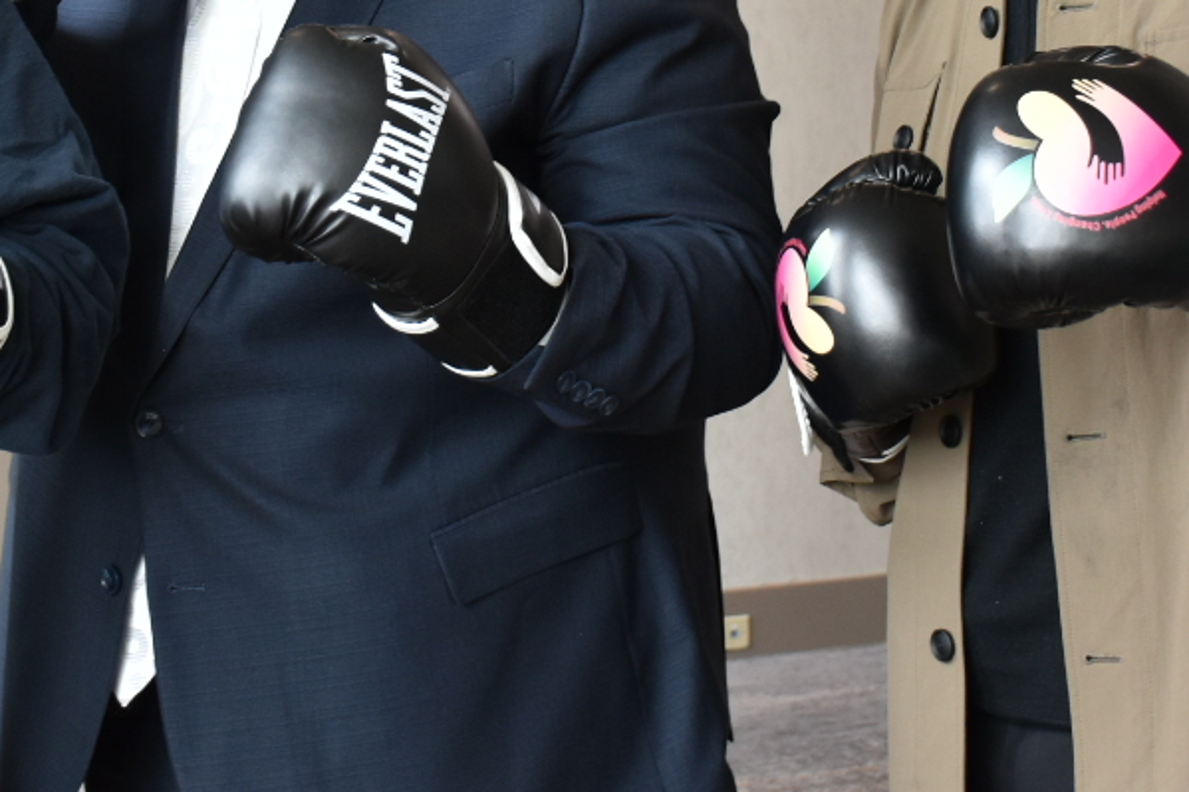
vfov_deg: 14.3
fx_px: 3082
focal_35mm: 93
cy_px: -73
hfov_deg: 21.8
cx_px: 401
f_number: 4
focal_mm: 23
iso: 500
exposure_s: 1/60
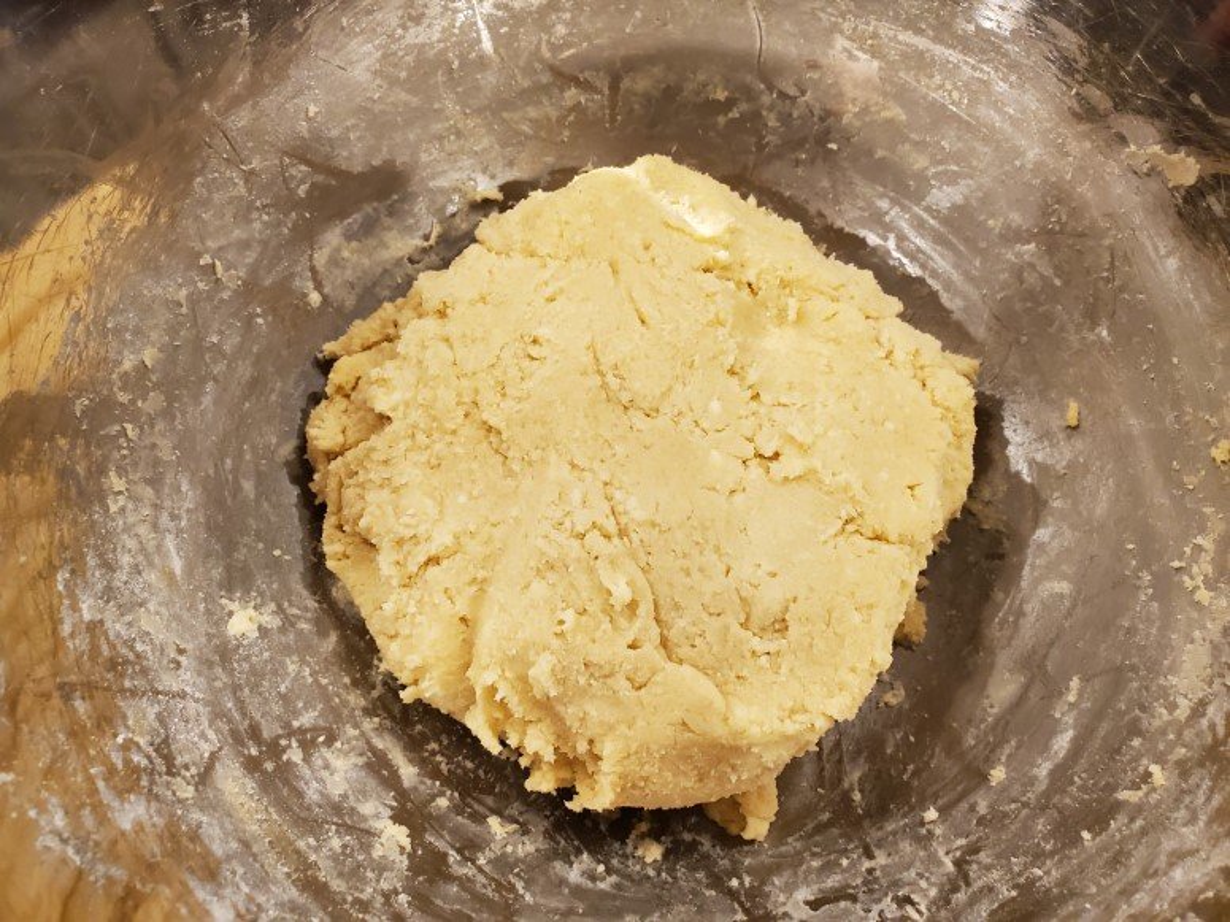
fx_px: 924
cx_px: 615
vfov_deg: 53.1
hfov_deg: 67.3
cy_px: 461
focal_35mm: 26
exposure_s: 1/39
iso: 320
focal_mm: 4.3
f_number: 2.4
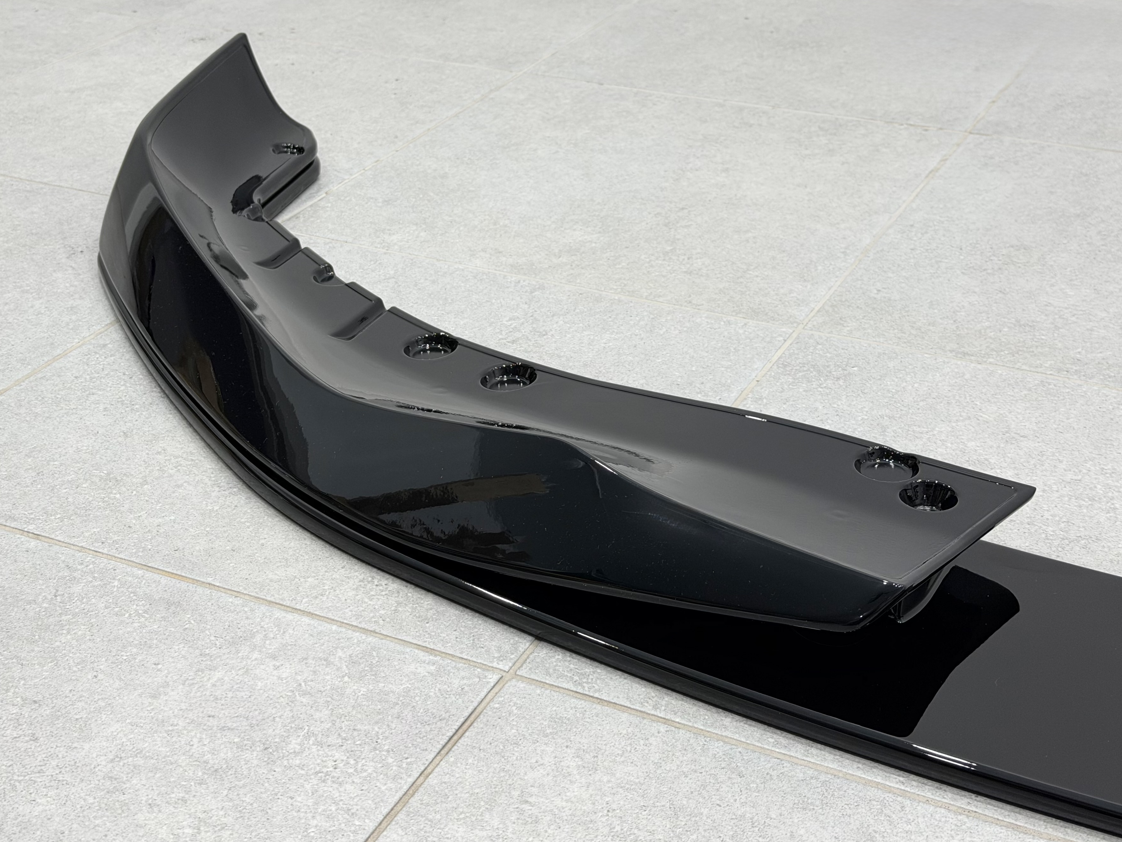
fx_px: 1588
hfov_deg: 38.9
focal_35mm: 49
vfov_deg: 29.7
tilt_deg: -27.6
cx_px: 569
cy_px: 421
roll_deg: +1.6
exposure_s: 1/175
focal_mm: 6.76
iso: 50
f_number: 1.78
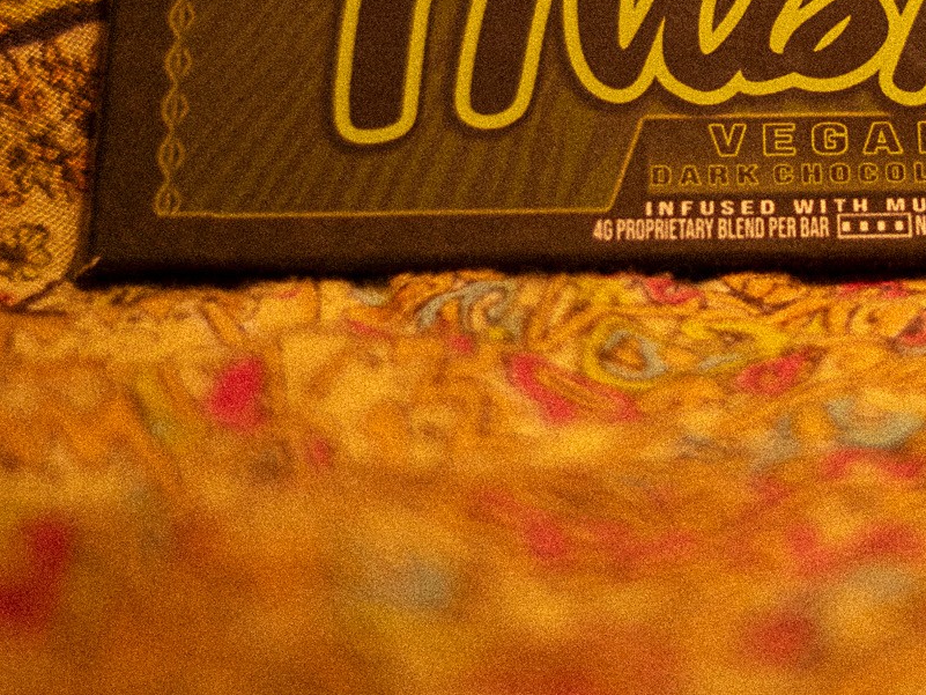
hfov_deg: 22.3
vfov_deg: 16.7
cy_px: -38
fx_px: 2301
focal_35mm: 86
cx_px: 791
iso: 400
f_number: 2
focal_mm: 23
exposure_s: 1/55
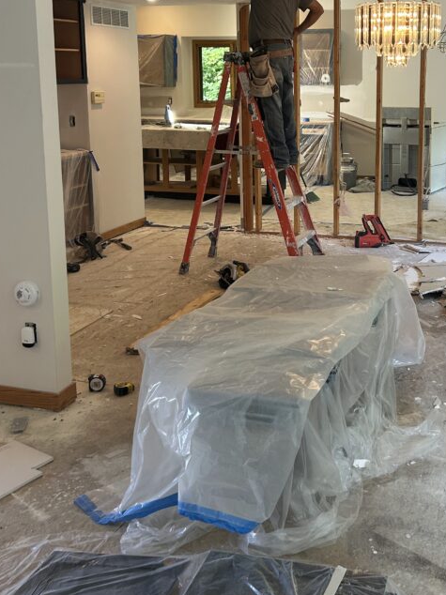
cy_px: 179
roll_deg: -0.1
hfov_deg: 33.8
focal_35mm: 42
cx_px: 324
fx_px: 722
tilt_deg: -8.0
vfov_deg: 43.9
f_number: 1.5
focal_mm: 5.7
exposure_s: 1/120
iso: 80
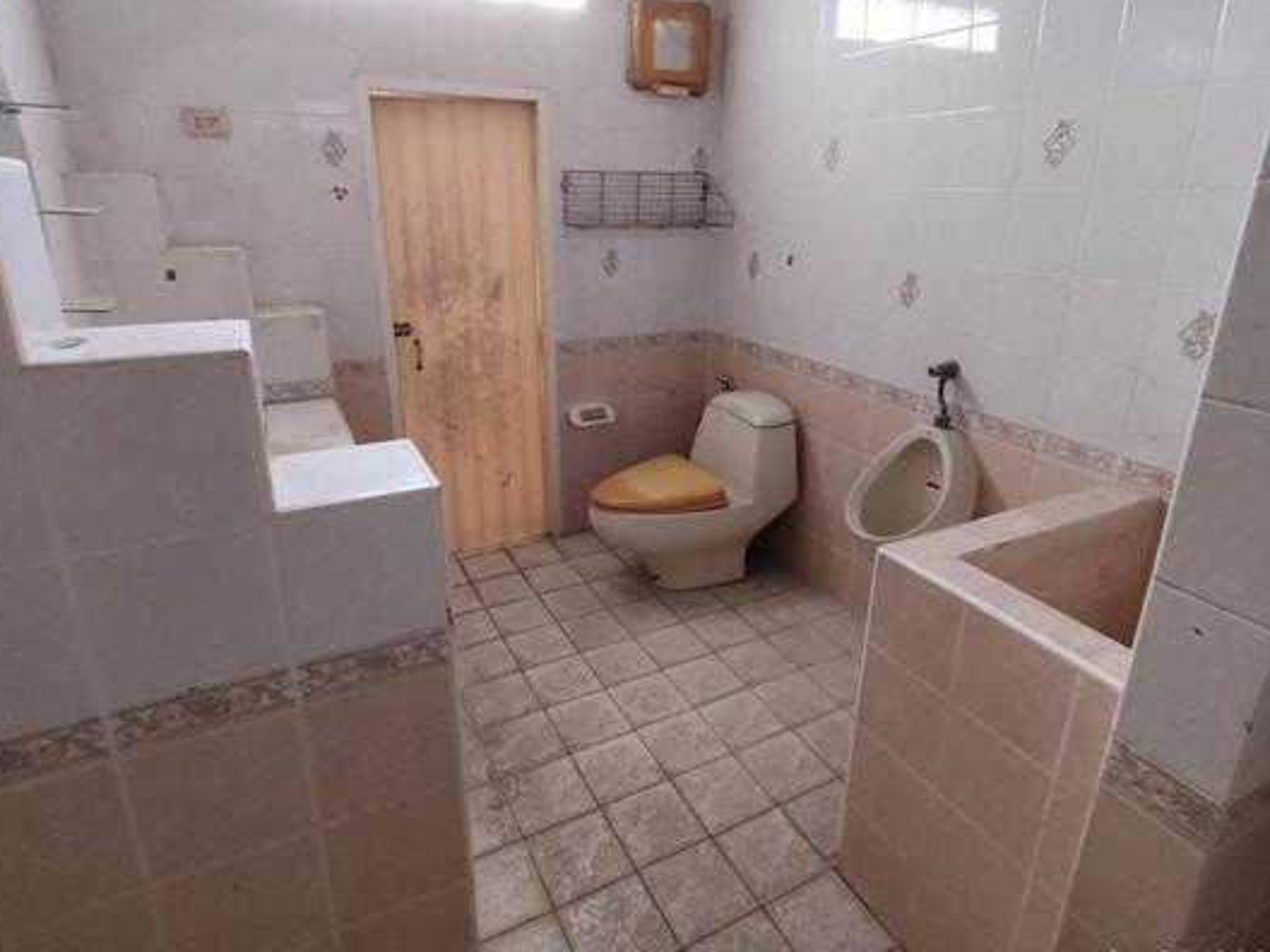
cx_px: 642
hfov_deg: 81.7
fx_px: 734
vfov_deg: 65.8
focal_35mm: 20
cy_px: 432
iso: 290
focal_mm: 1.67
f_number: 2.2
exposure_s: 1/25
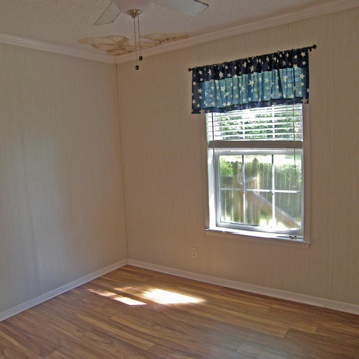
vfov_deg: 55.6
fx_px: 340
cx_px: 151
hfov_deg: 55.4
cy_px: 178
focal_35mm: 29
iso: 100
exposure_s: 1/60
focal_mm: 5
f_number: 2.8
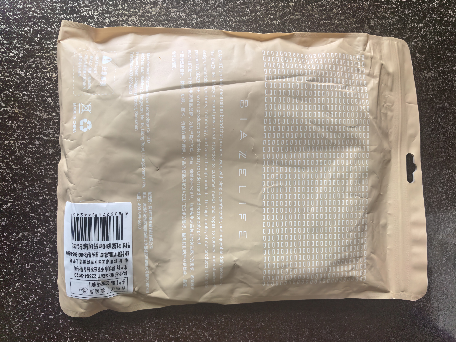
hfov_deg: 71.6
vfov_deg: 56.8
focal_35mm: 24
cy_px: 171
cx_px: 228
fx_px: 316
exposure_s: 1/100
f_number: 2
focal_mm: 6.98
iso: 125
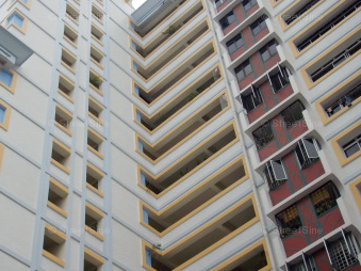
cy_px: 125
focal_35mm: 60
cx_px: 128
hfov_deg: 32.0
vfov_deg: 24.4
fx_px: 626
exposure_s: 1/500
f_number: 5.6
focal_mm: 6.2
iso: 80
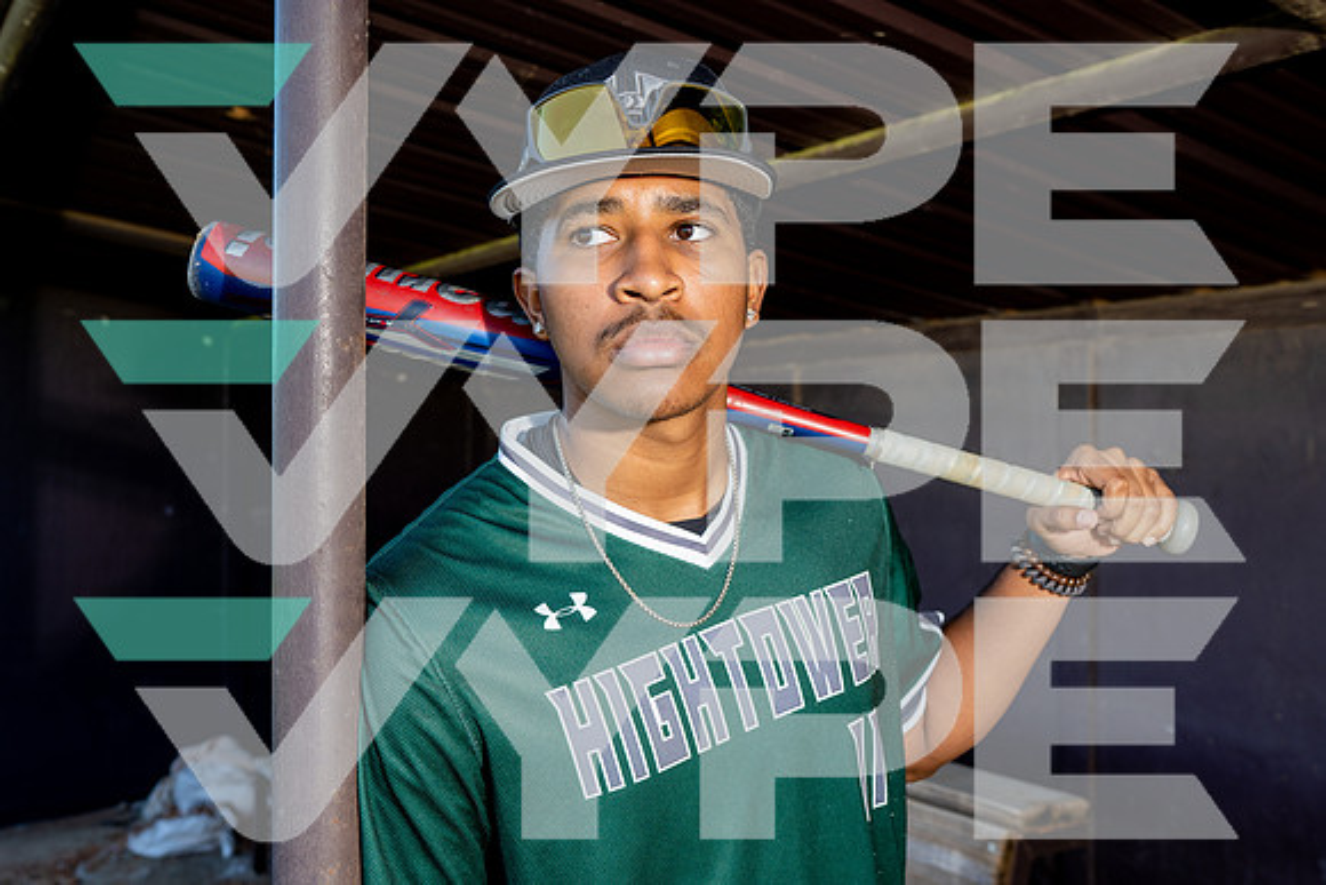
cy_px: 442
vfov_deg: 37.9
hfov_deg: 54.4
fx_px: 1289
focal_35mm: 35
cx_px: 663
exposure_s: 1/250
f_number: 5
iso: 200
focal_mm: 35
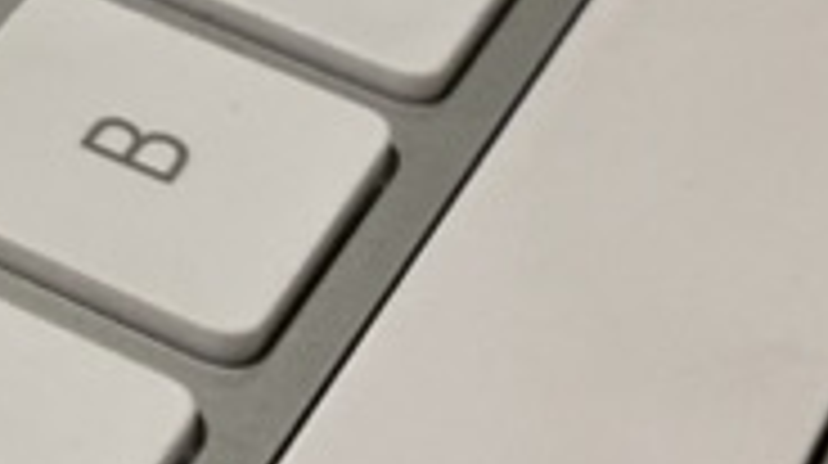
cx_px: -495
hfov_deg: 12.8
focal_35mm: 158
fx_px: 3465
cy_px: -14
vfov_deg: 7.6
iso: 100
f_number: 1.8
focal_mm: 4.25
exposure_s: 1/100
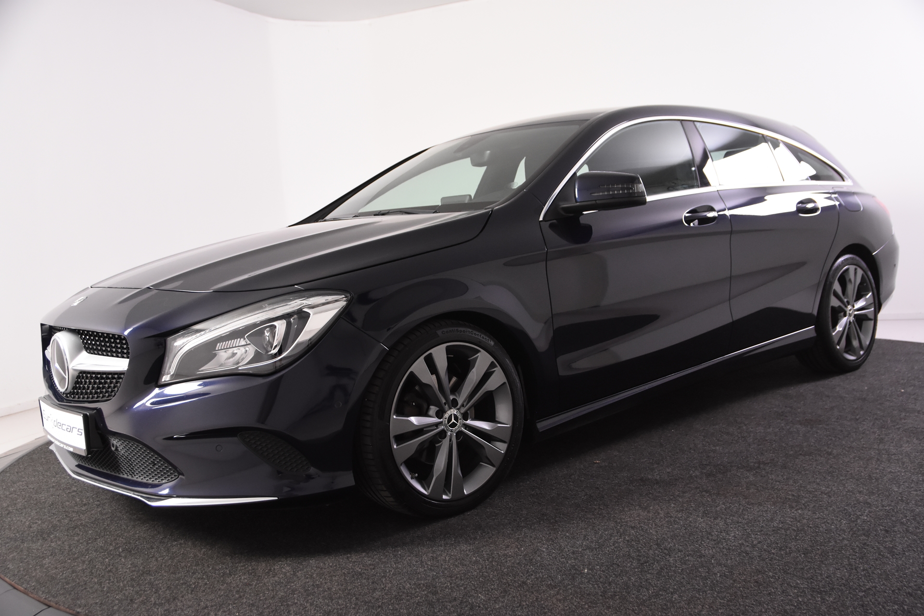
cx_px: 462
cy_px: 308
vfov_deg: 40.0
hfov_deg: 57.2
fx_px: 847
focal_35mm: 33
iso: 1600
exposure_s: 1/60
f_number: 4
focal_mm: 22
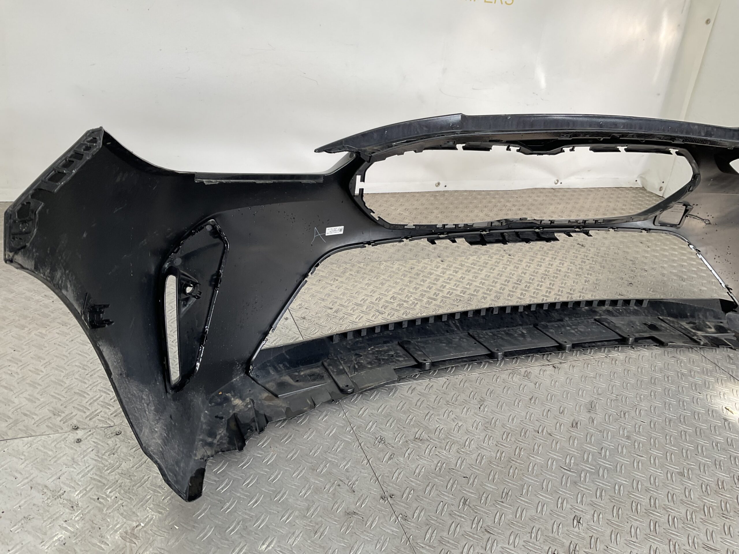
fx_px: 619
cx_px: 370
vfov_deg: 48.2
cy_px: 277
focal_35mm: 29
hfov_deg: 61.7
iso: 16
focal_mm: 3
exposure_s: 1/206
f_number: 1.8
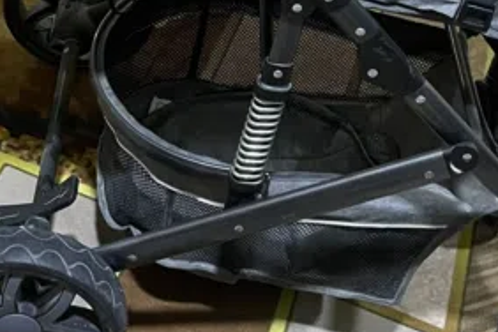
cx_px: 168
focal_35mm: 59
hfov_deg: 33.6
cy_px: 34
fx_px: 816
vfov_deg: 22.4
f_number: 1.6
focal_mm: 5.1
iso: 500
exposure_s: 1/60
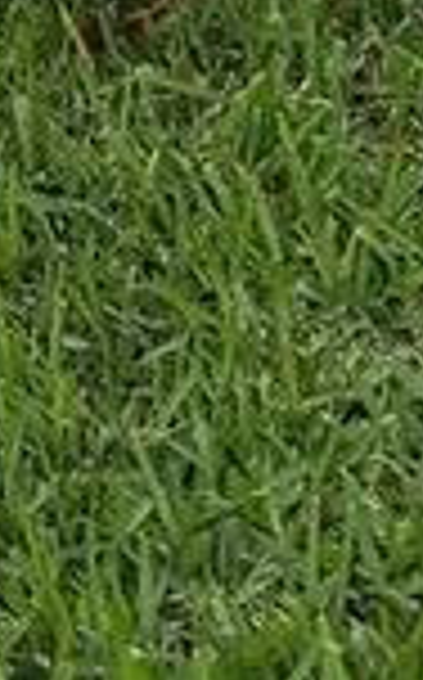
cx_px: -1004
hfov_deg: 7.1
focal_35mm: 156
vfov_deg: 10.4
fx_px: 2886
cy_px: -1232
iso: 100
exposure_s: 1/120
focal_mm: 5.96
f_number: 1.6
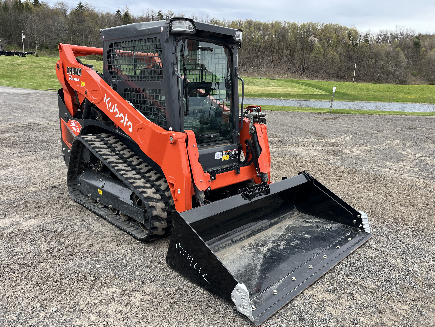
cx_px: 218
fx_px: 327
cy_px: 164
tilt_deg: -12.8
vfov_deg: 53.1
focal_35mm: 26
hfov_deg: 67.3
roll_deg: -2.7
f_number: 1.6
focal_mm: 5.1
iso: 50
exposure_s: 1/928
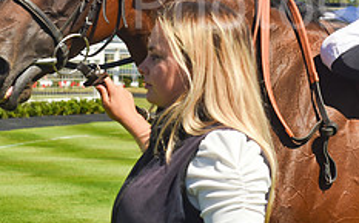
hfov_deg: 16.2
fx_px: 1241
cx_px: 334
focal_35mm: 127
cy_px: -68
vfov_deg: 10.1
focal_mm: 50
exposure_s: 1/4000
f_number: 5.6
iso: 500
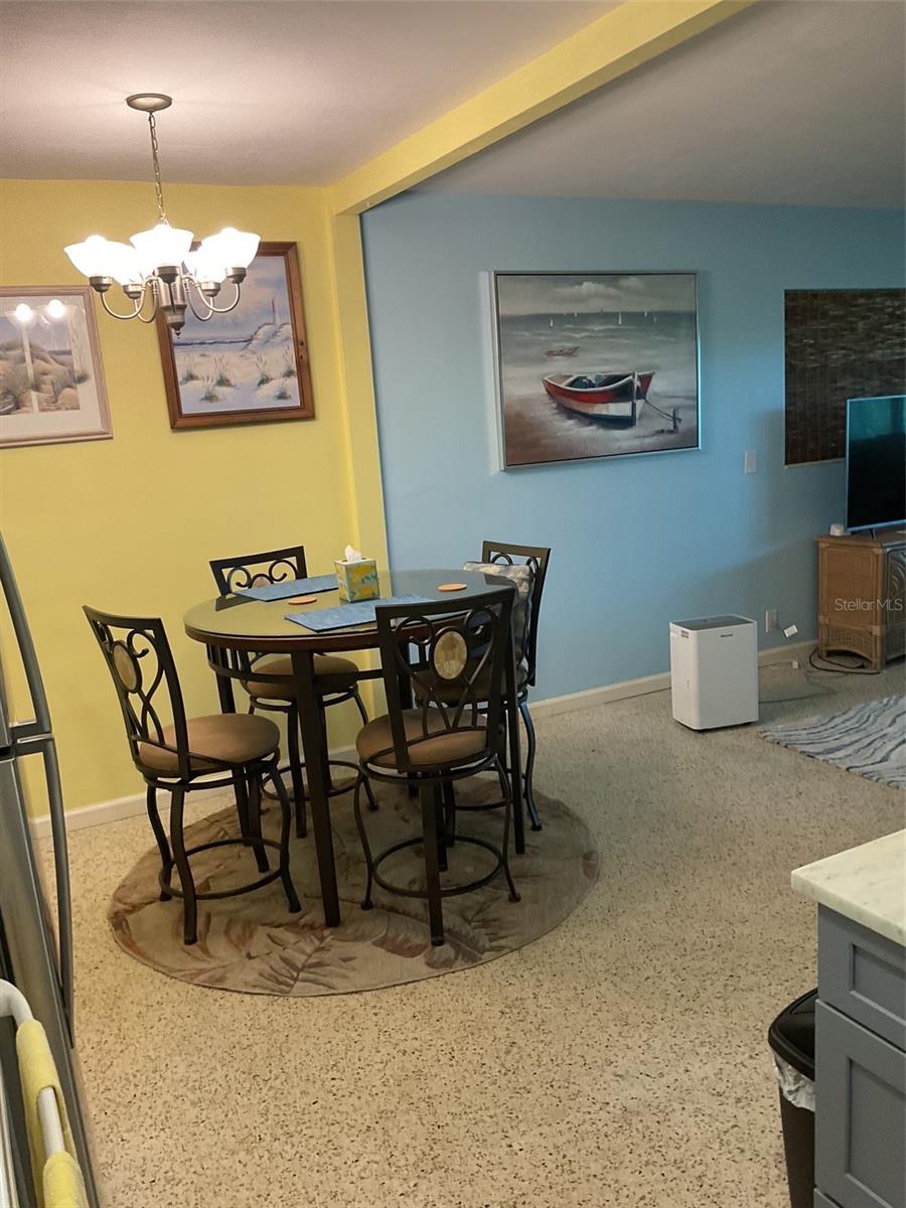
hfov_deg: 48.2
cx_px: 453
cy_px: 604
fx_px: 1012
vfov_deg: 61.7
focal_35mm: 29
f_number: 1.8
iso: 125
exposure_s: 1/60
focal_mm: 3
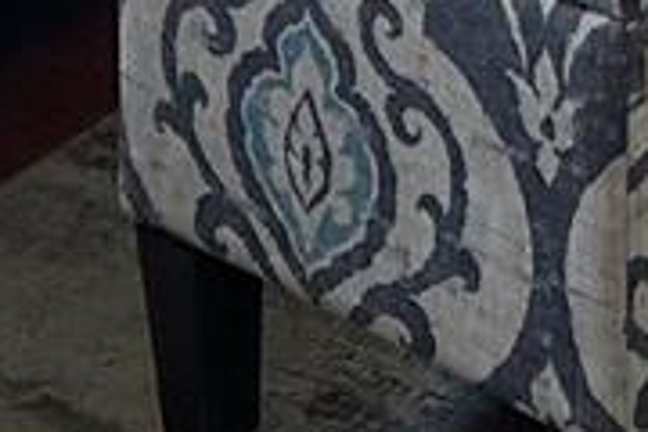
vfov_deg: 5.9
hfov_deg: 11.6
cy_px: -1678
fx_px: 2988
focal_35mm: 166
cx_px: 1094
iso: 125
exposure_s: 1/121
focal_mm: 6.86
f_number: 1.78
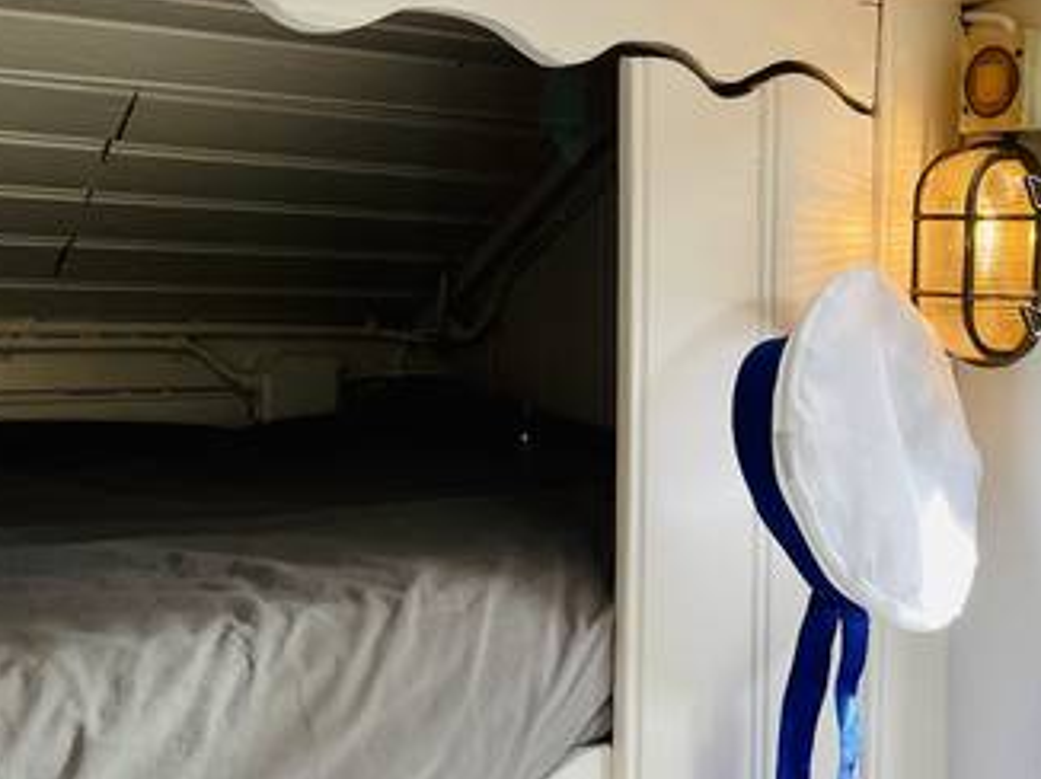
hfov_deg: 40.4
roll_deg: +0.1
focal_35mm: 46
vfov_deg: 31.5
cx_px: 744
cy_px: 348
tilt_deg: -6.2
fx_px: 1382
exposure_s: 1/121
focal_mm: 4.2
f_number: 1.6
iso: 64
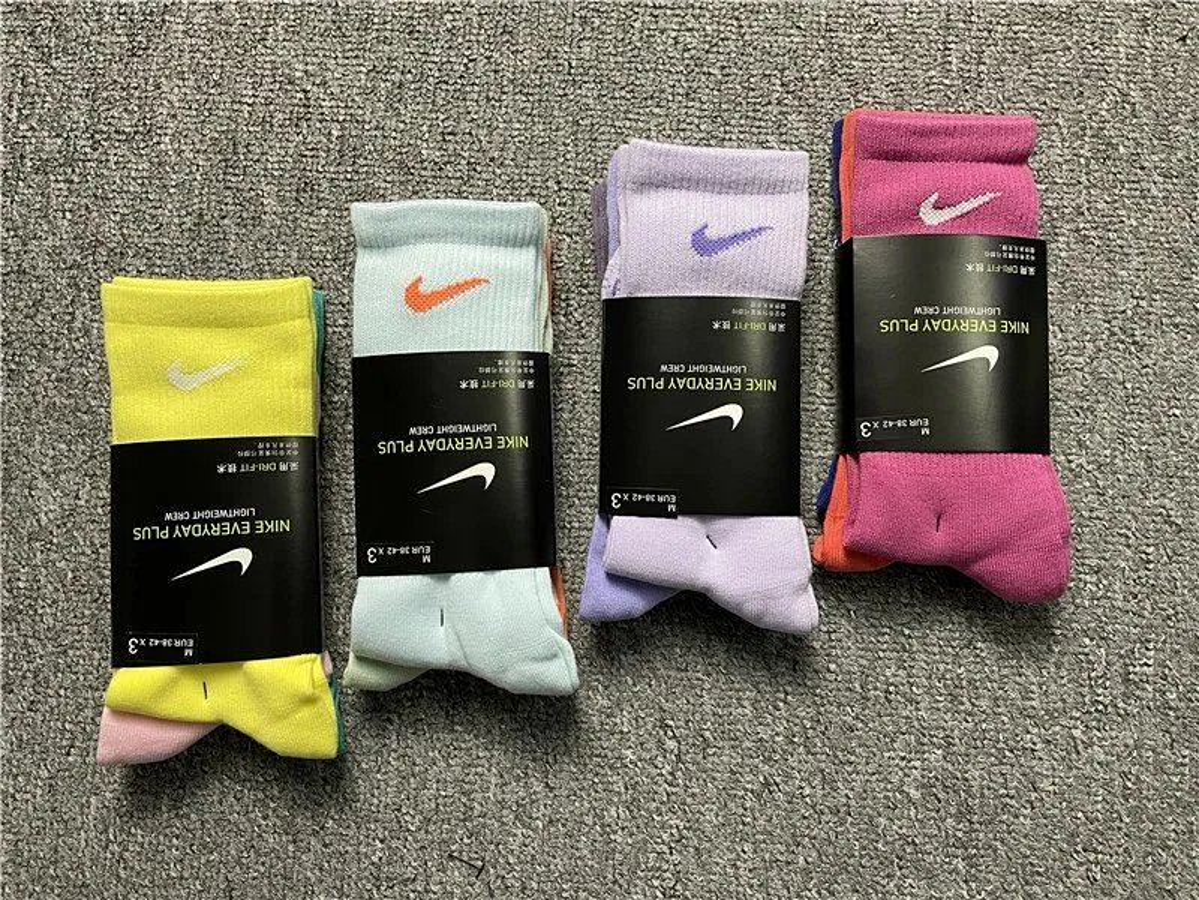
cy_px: 450
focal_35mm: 26
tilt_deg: -84.1
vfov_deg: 53.1
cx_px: 600
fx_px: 901
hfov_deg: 67.3
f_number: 1.6
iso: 100
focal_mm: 4.2
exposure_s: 1/50
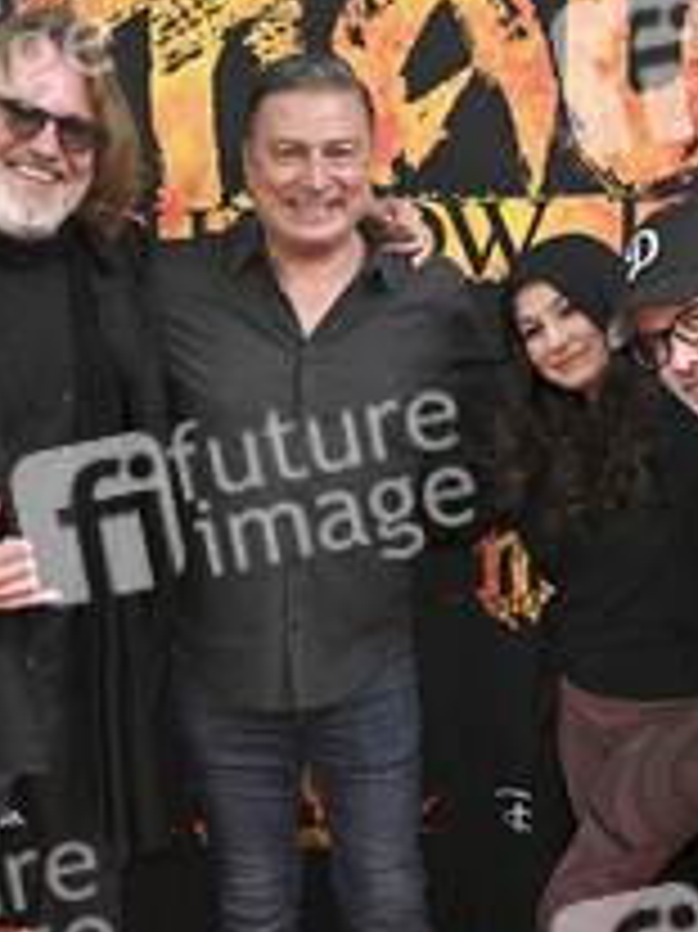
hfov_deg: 22.6
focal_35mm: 65
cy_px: 725
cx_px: 374
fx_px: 1749
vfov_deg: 29.3
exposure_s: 1/320
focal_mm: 35
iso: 800
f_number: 6.3
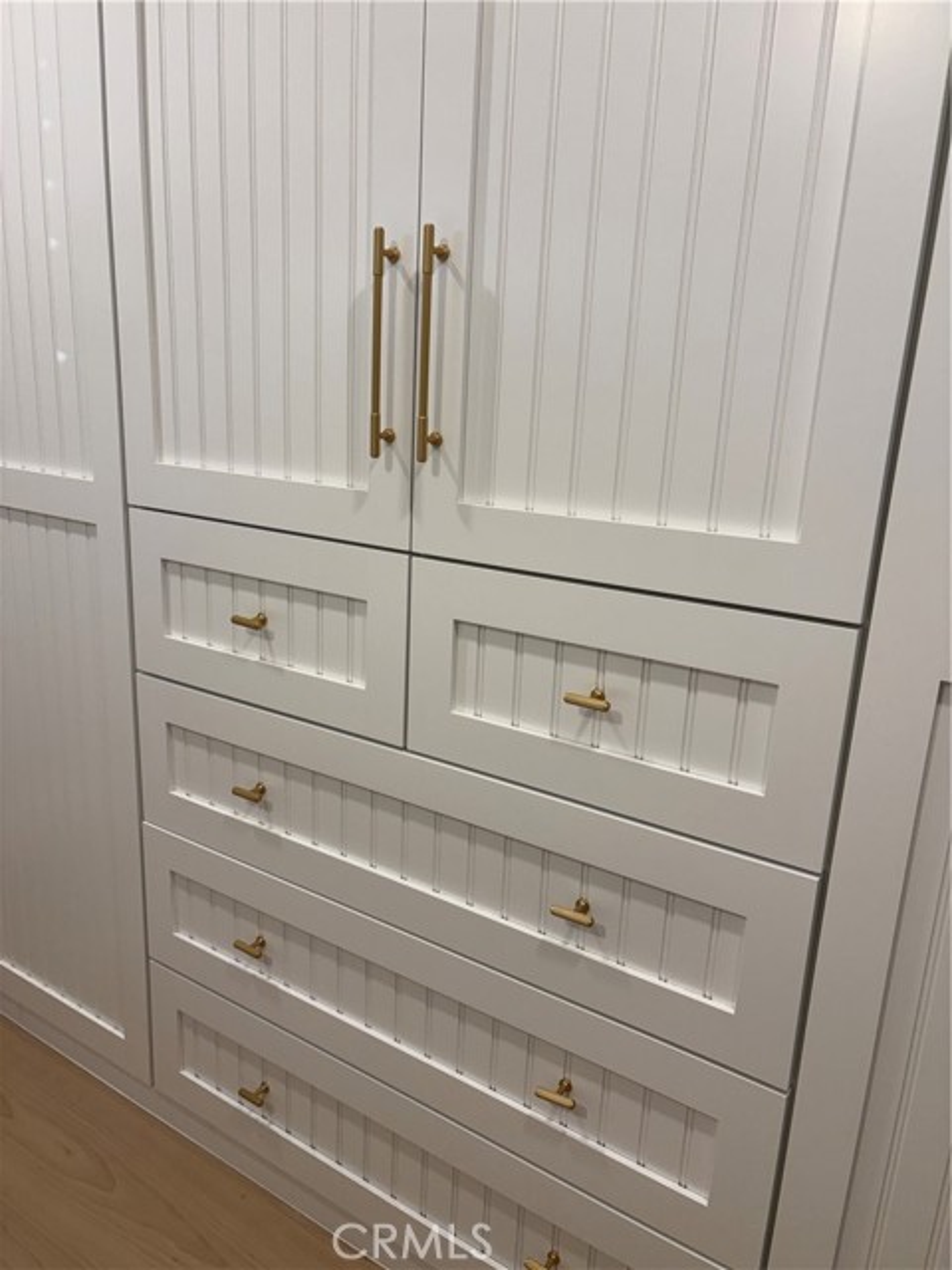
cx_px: 476
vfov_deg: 67.3
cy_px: 635
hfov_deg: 53.1
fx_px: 953
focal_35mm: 26
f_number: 1.6
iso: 80
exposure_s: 1/120
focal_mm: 5.96
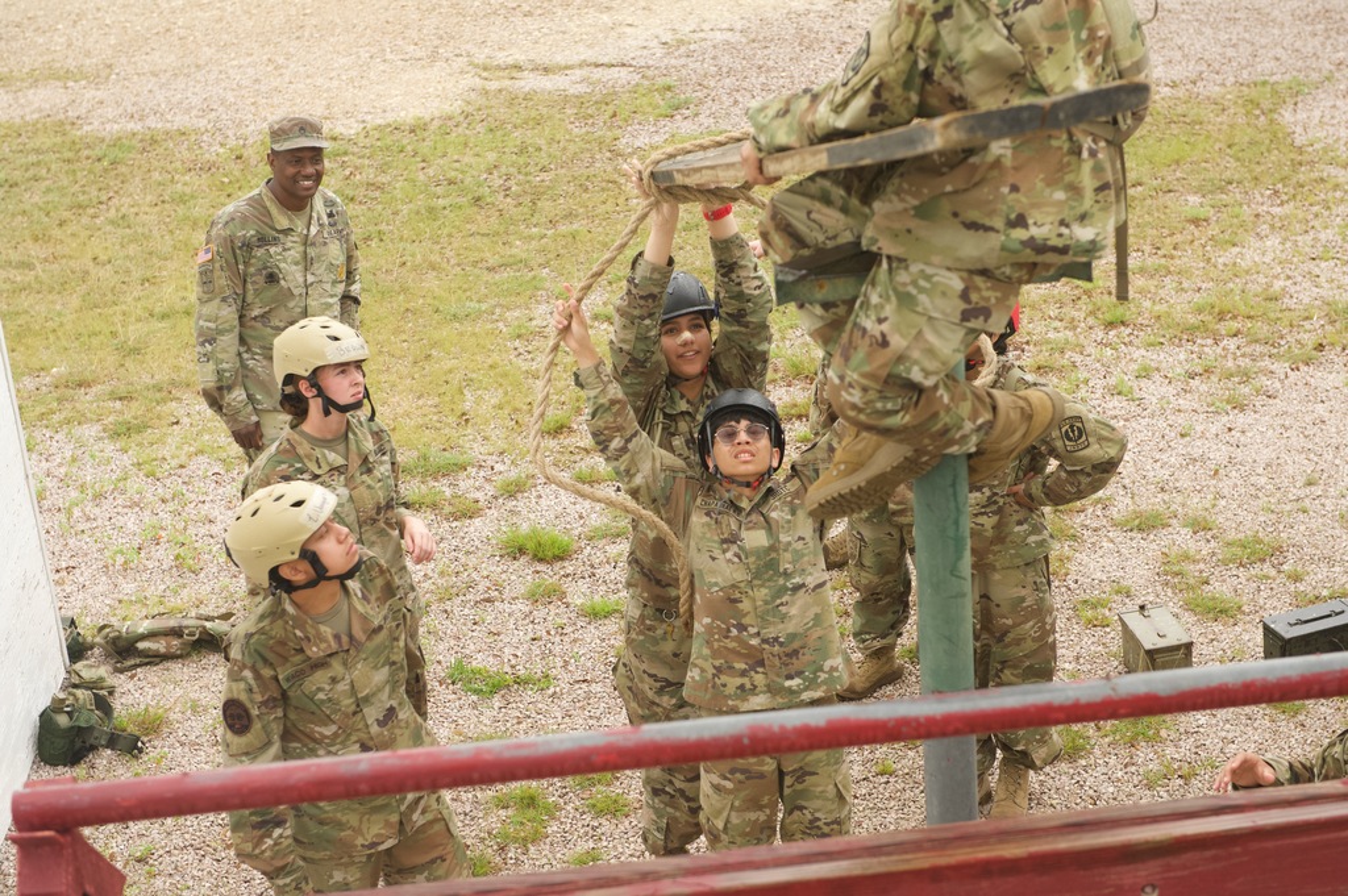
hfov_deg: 28.9
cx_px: 674
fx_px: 2619
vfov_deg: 19.4
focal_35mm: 70
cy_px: 448
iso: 800
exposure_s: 1/1000
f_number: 5
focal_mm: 70
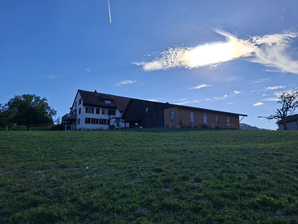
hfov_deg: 73.9
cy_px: 112
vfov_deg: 58.9
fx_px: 198
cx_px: 149
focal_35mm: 23
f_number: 1.8
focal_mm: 5.54
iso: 50
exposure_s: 1/3876
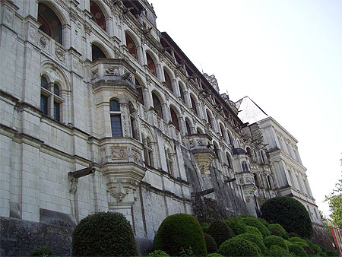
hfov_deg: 51.3
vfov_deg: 39.7
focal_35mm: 36
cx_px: 171
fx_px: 356
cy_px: 128
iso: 80
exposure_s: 1/592
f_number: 2.7
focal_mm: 6
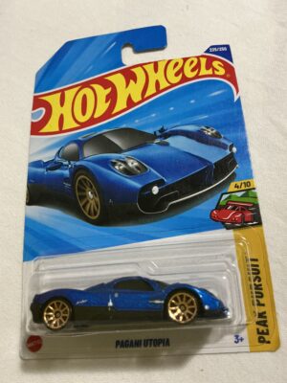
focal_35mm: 29
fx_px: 321
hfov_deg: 48.2
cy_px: 192
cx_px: 144
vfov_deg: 61.7
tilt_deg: -63.6
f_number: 1.8
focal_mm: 3
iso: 400
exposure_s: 1/30
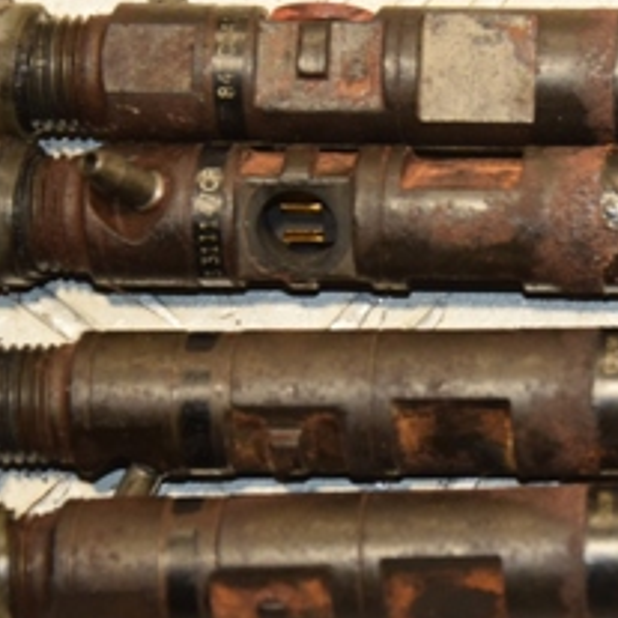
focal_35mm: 228
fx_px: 4605
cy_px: 233
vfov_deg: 7.7
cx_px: 570
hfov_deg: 7.7
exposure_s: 1/200
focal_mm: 58
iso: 800
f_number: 5.6
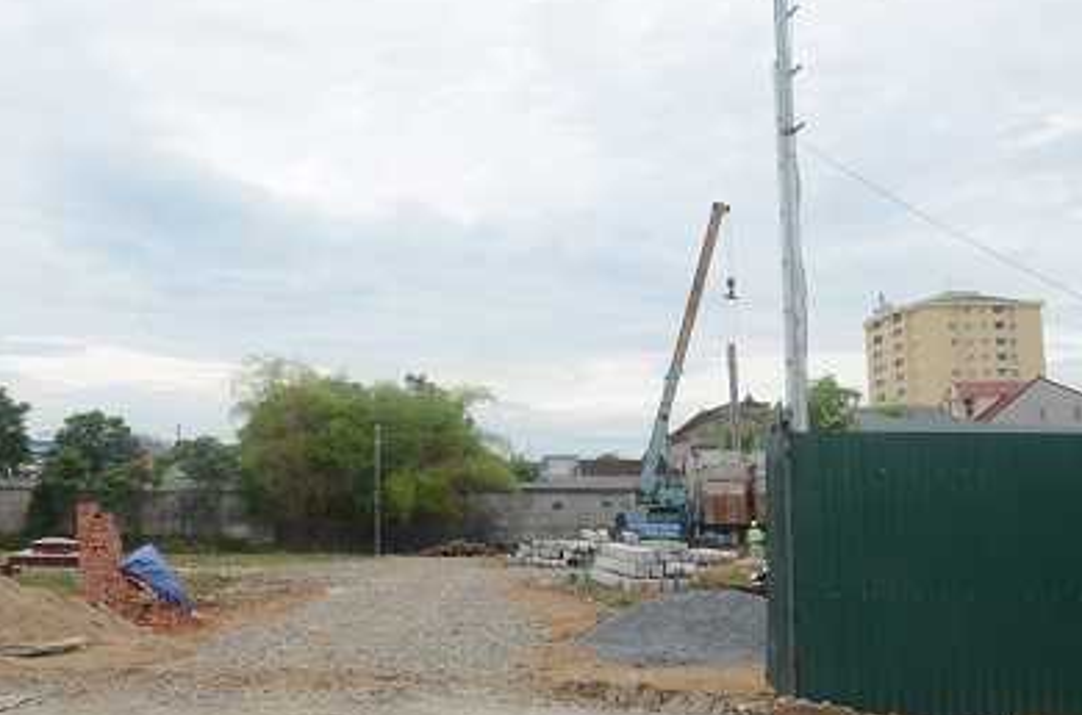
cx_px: 300
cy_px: 222
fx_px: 1349
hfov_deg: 42.6
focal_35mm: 45
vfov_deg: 29.4
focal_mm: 18
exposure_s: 1/25
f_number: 22
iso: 160
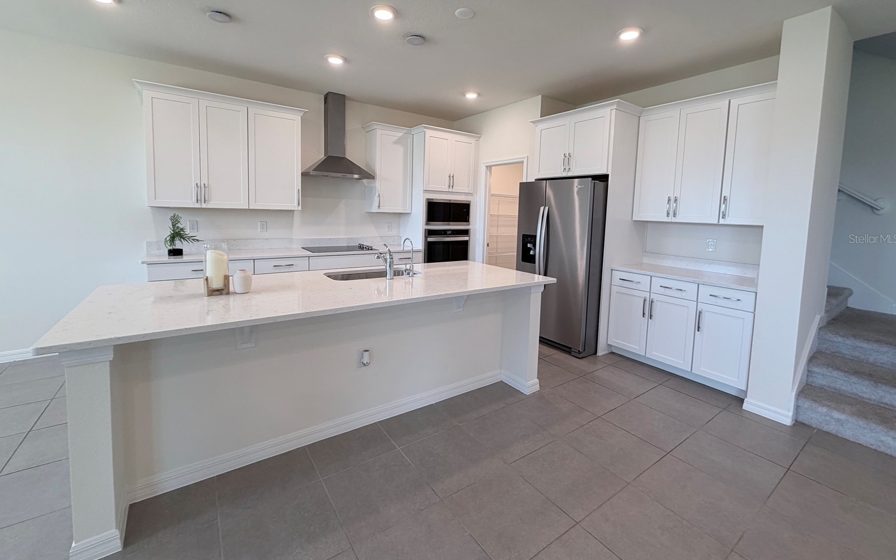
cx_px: 449
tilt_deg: -3.4
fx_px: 366
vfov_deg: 74.3
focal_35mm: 15
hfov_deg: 101.5
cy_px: 238
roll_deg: -1.6
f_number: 2.2
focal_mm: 2.22
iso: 125
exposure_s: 1/120
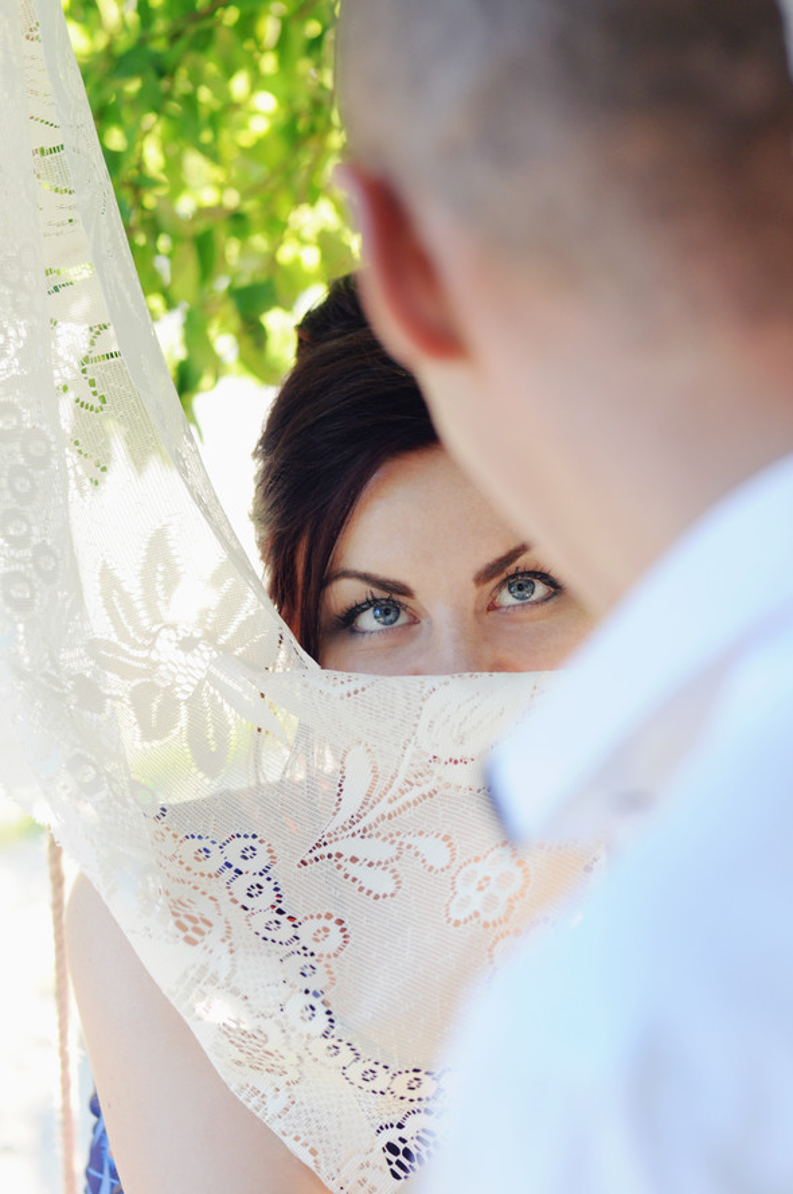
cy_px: 597
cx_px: 396
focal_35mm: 75
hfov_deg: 18.1
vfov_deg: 27.0
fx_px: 2484
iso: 200
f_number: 3.2
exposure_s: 1/100
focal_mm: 50
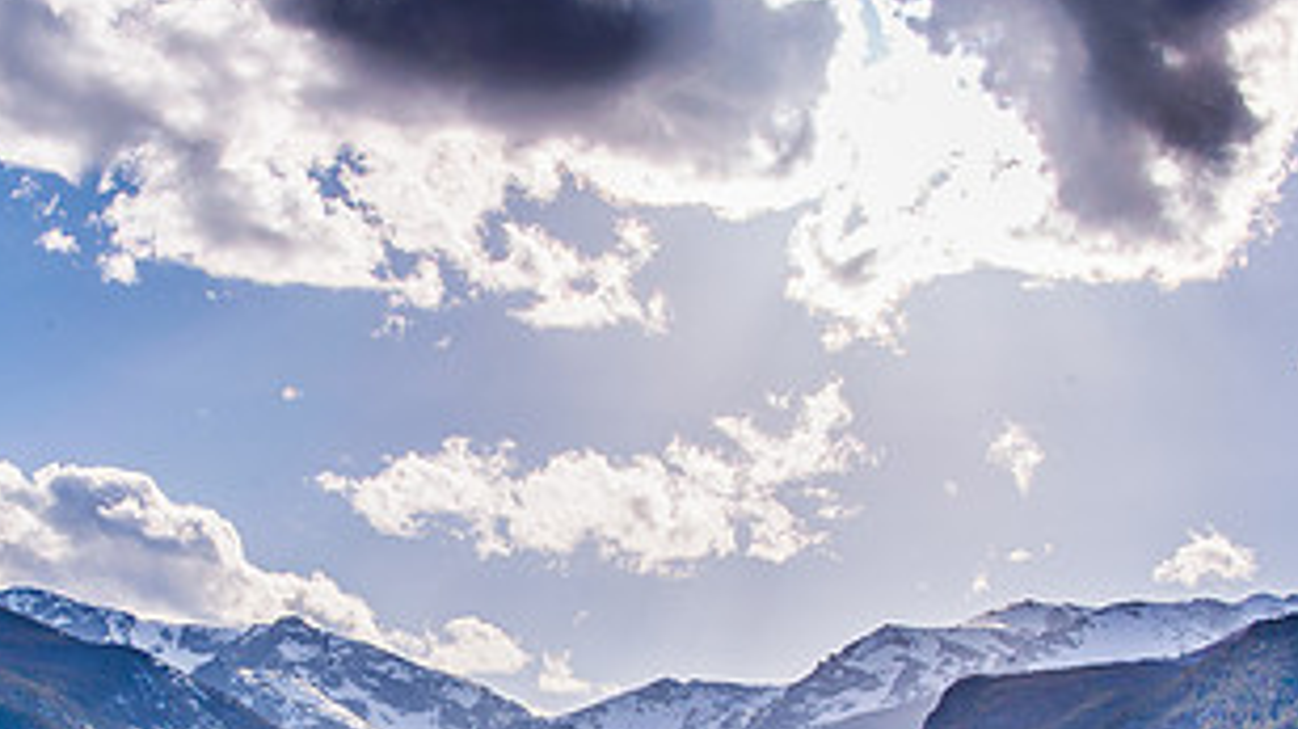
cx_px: 447
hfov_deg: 28.1
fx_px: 2580
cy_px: 683
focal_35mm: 75
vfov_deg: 15.8
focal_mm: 38
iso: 200
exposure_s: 1/60
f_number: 22
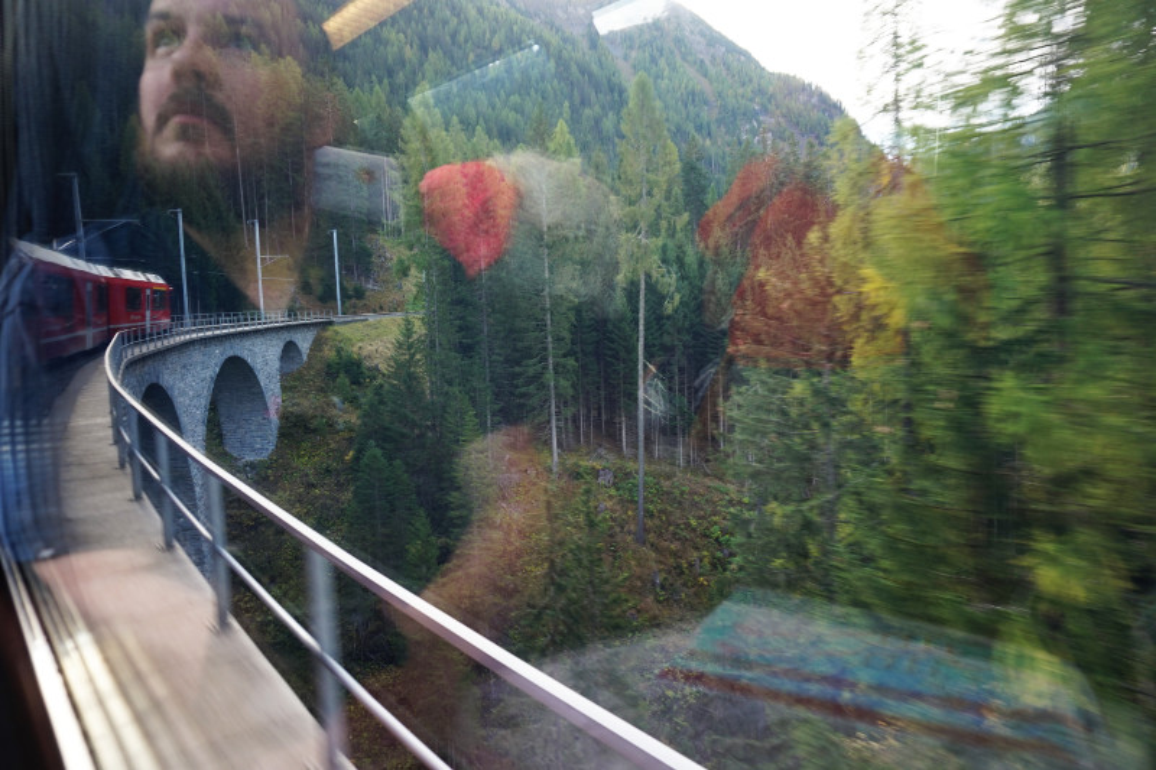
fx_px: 770
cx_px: 578
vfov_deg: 53.1
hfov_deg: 73.8
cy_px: 385
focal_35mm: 24
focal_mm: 16
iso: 125
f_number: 4
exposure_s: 1/60
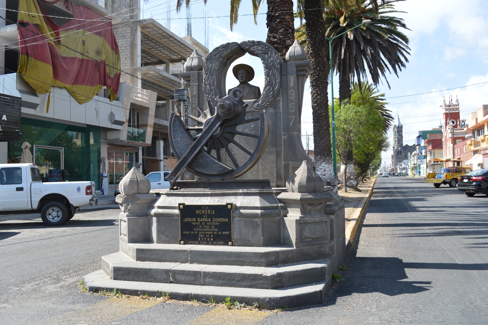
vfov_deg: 39.9
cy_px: 162
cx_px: 244
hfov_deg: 57.3
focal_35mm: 33
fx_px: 447
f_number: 6.3
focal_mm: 22
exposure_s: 1/160
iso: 100
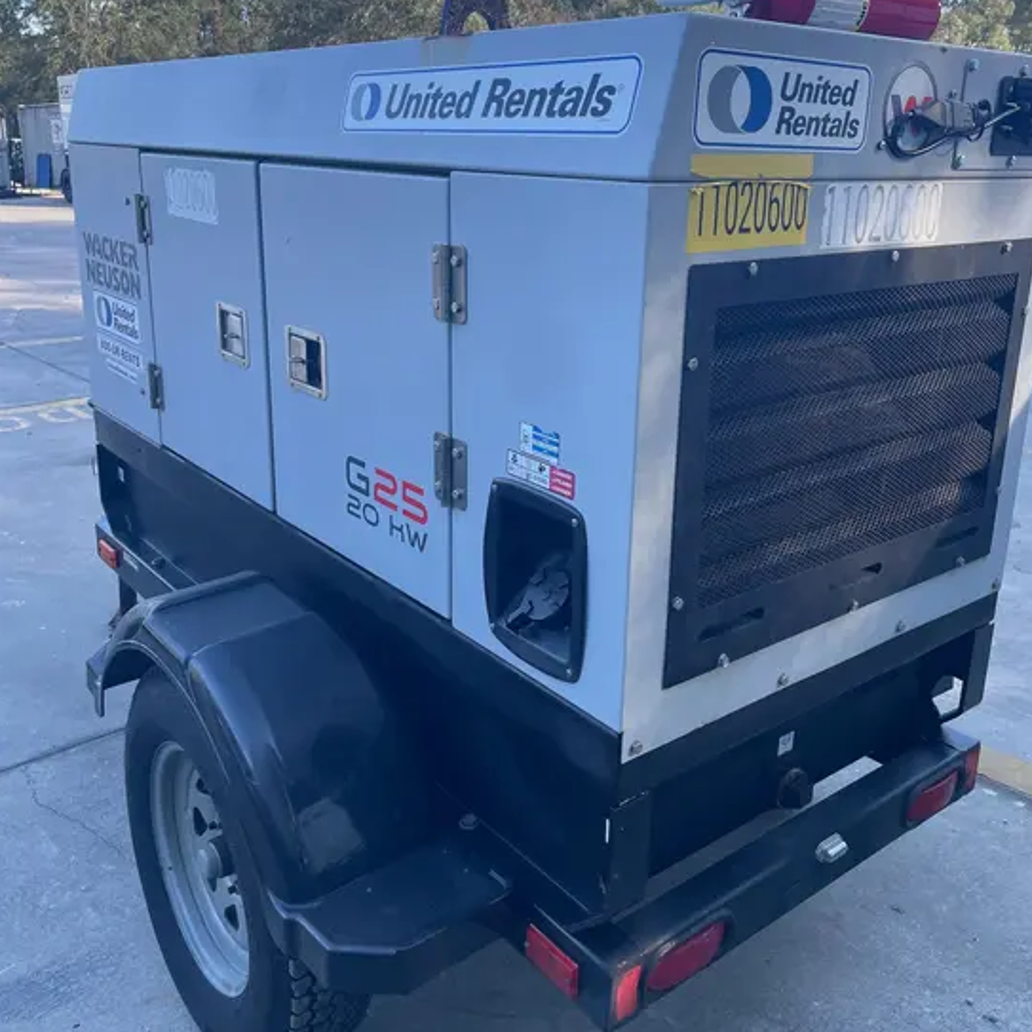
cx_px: 517
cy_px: 444
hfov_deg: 52.5
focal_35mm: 31
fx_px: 1046
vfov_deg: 52.4
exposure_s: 1/322
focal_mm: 4.2
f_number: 1.6
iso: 32
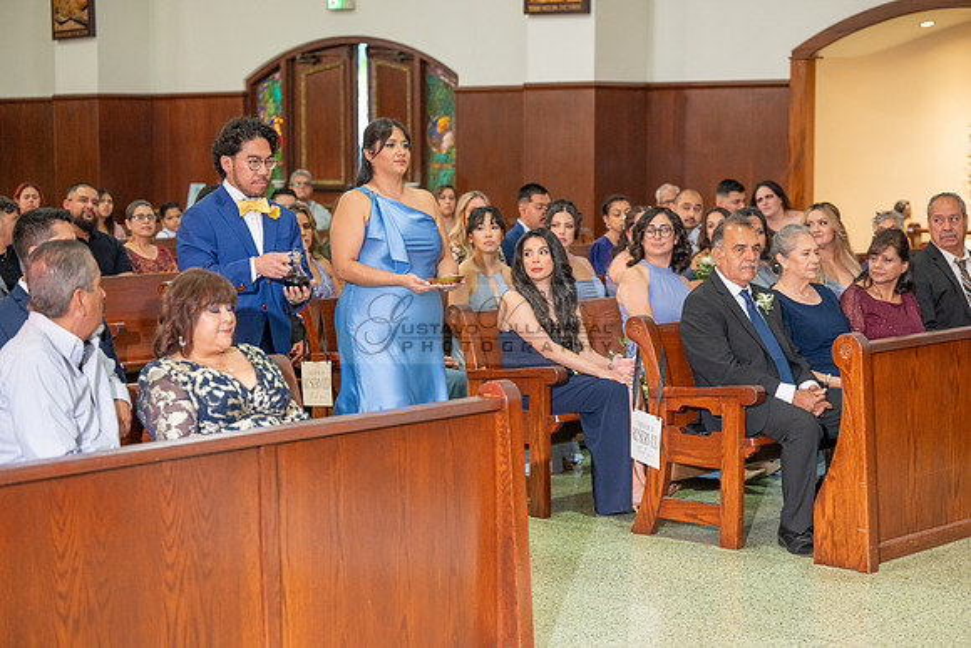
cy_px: 324
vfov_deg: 18.0
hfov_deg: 26.6
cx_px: 486
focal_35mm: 76
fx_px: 2050
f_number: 3.2
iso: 1000
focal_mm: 76
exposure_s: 1/200
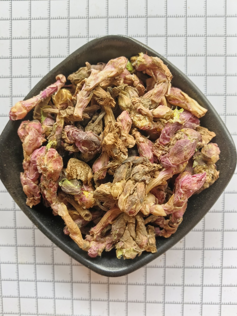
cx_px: 118
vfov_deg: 65.3
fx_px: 247
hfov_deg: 51.3
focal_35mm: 27
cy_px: 158
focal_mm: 6.98
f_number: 4
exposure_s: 1/216
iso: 2500
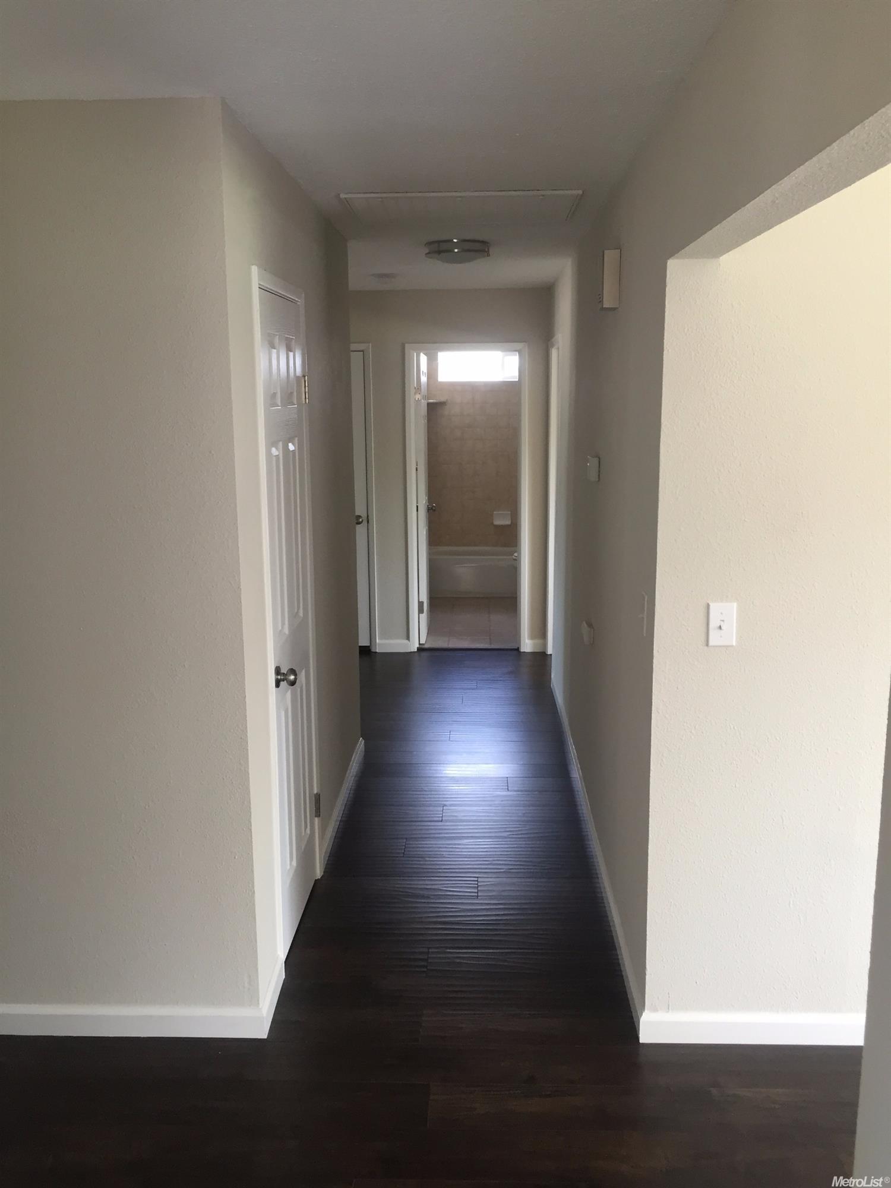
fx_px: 995
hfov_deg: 48.2
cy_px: 594
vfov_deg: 61.7
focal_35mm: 29
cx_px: 446
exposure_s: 1/30
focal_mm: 4.15
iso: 64
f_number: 2.2
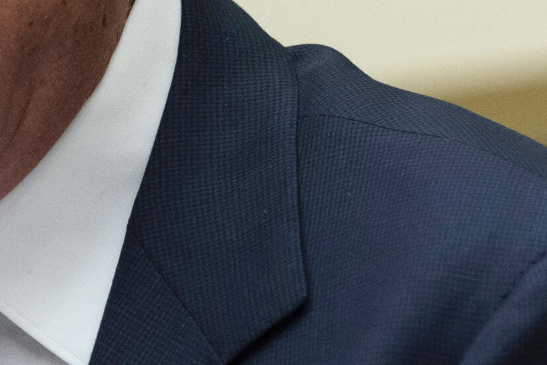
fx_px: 5456
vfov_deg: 3.8
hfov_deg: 5.7
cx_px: -243
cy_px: -72
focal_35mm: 359
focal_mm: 116
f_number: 3.5
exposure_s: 1/1000
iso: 3200
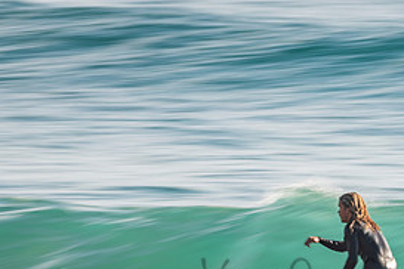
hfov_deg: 1.9
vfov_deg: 1.3
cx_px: 354
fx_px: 11917
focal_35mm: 1062
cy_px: 268
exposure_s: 1/20
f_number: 11
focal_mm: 500
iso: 31
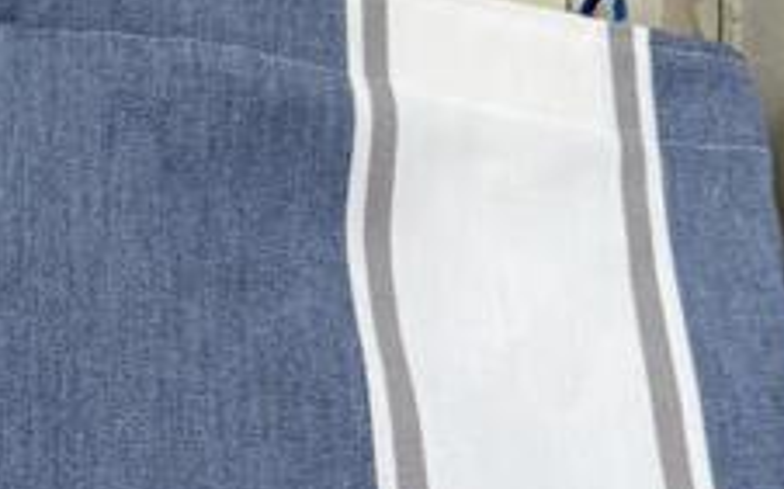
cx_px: -510
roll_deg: -0.4
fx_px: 2883
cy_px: 569
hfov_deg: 14.1
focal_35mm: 135
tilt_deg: -5.3
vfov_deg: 9.6
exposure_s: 1/1032
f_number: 1.78
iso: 80
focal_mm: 6.76
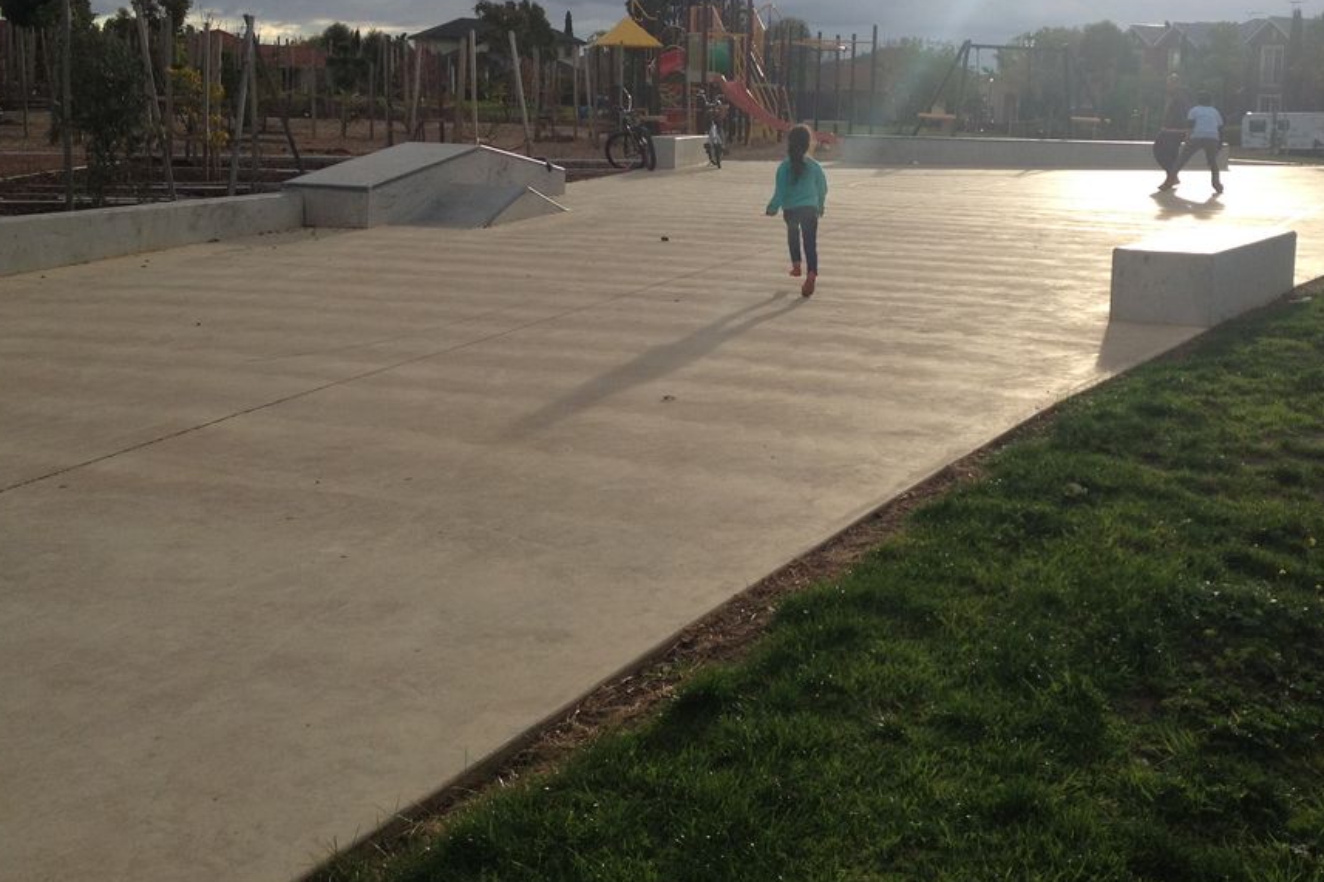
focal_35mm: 51
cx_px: 882
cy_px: 307
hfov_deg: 38.5
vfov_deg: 26.4
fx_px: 1875
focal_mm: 4.28
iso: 50
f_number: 2.4
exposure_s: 1/690
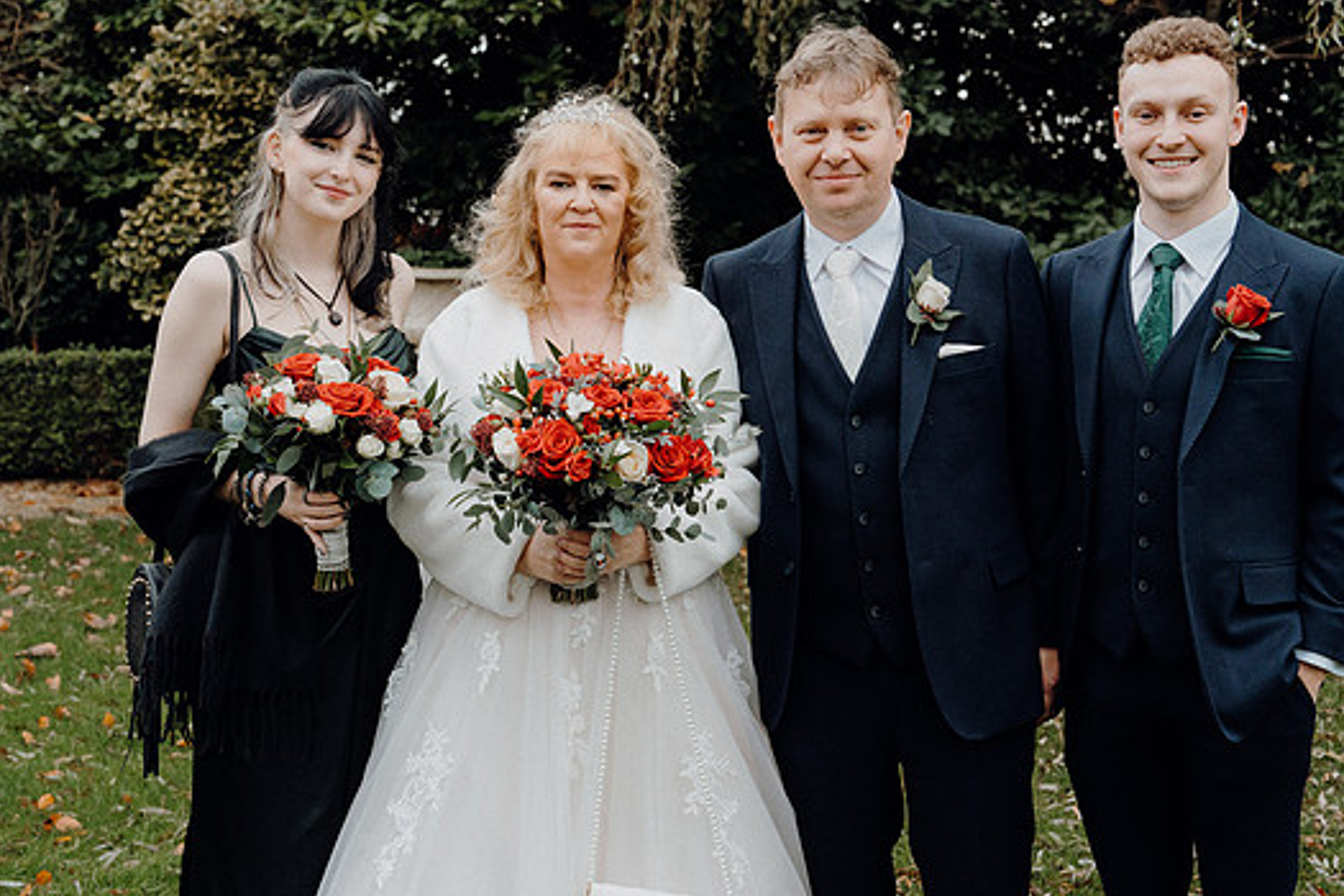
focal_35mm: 53
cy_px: 429
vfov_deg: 25.5
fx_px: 1979
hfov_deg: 37.5
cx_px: 717
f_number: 5
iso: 3200
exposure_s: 1/250
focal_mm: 48
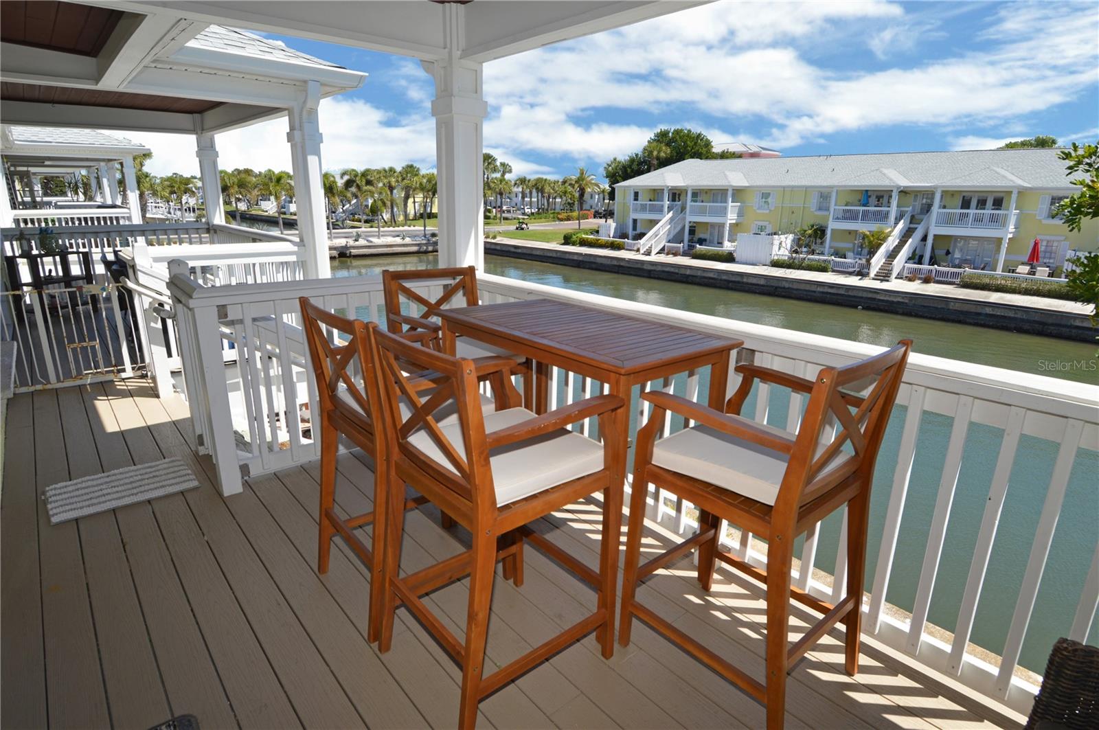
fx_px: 549
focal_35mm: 18
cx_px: 550
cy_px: 365
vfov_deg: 67.3
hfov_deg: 90.1
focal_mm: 12
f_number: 7.1
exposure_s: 1/200
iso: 100
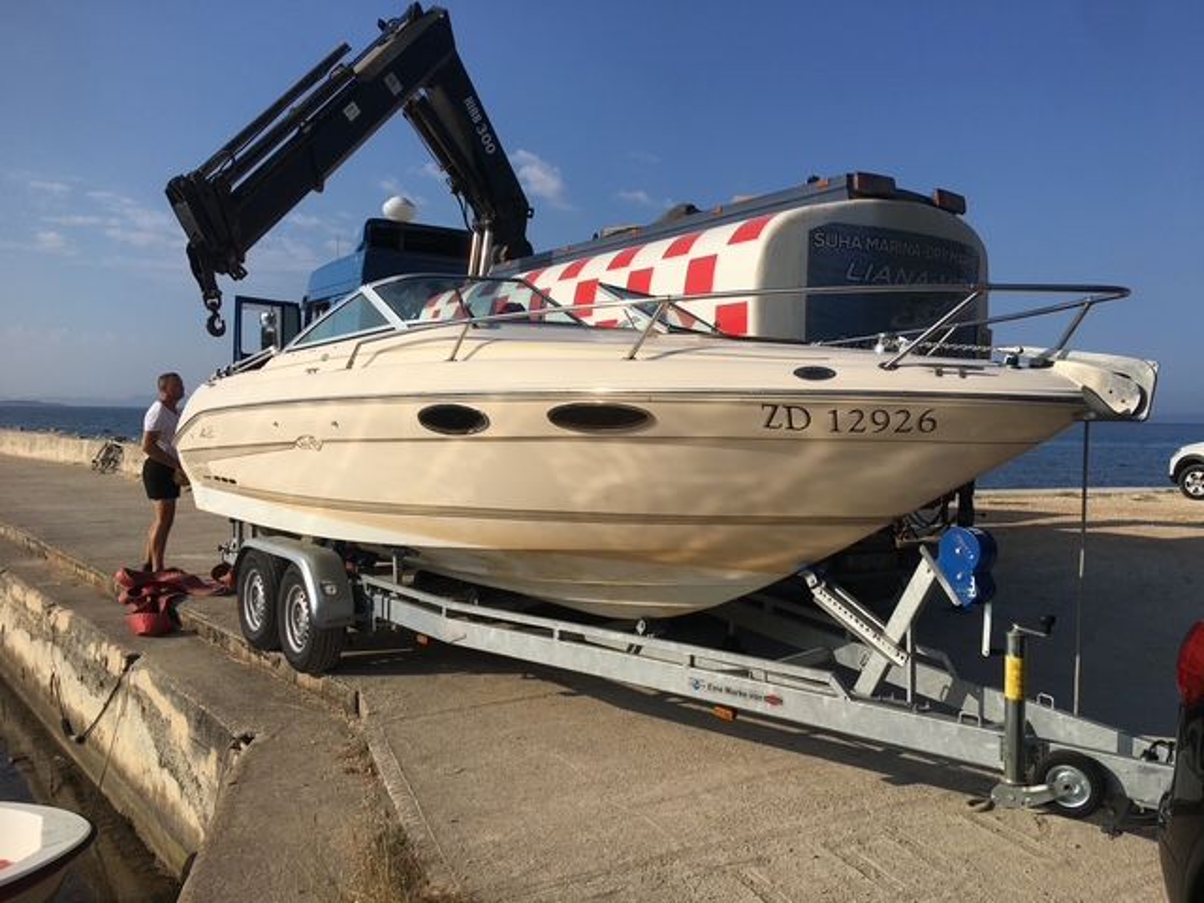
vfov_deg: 48.2
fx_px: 1009
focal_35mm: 29
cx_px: 602
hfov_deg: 61.7
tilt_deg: -1.4
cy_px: 452
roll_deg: -0.6
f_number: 2.2
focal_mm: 4.15
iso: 25
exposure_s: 1/3497
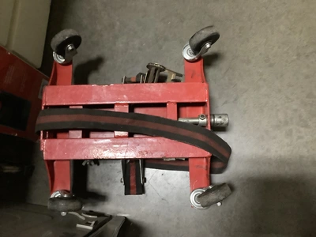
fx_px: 283
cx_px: 158
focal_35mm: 31
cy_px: 118
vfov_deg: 45.4
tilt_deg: -79.8
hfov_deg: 58.4
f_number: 2.4
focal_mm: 3.3
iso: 640
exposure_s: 1/24
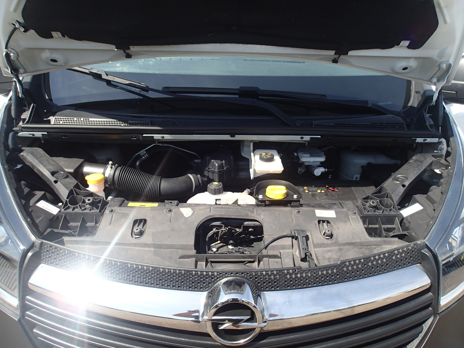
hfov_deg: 69.4
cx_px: 232
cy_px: 174
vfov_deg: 54.9
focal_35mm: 25
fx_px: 335
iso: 100
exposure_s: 1/640
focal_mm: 4.5
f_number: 2.8
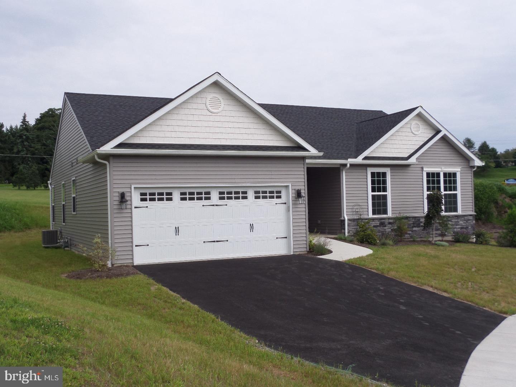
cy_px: 194
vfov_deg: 35.1
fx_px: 611
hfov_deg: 45.8
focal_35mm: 41
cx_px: 258
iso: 100
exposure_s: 1/750
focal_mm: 6.8
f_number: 3.6
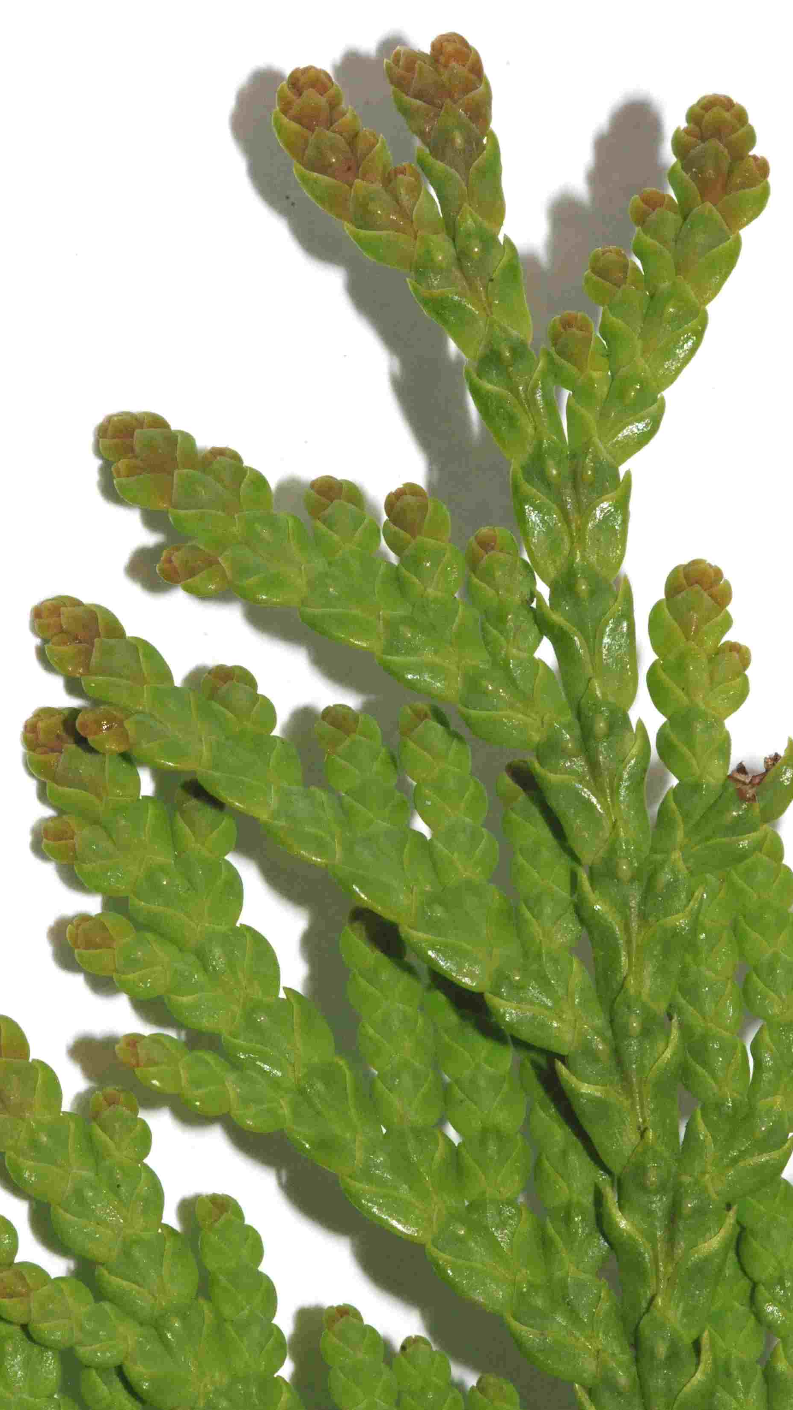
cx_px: 496
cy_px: 783
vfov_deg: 15.1
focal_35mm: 142
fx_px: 5309
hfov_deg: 8.5
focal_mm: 105
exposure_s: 1/30
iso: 4000
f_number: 40
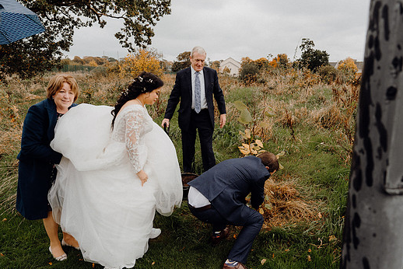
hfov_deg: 65.3
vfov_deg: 46.5
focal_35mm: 28
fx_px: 314
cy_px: 135
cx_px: 222
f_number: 3.5
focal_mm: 25
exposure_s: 1/160
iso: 400
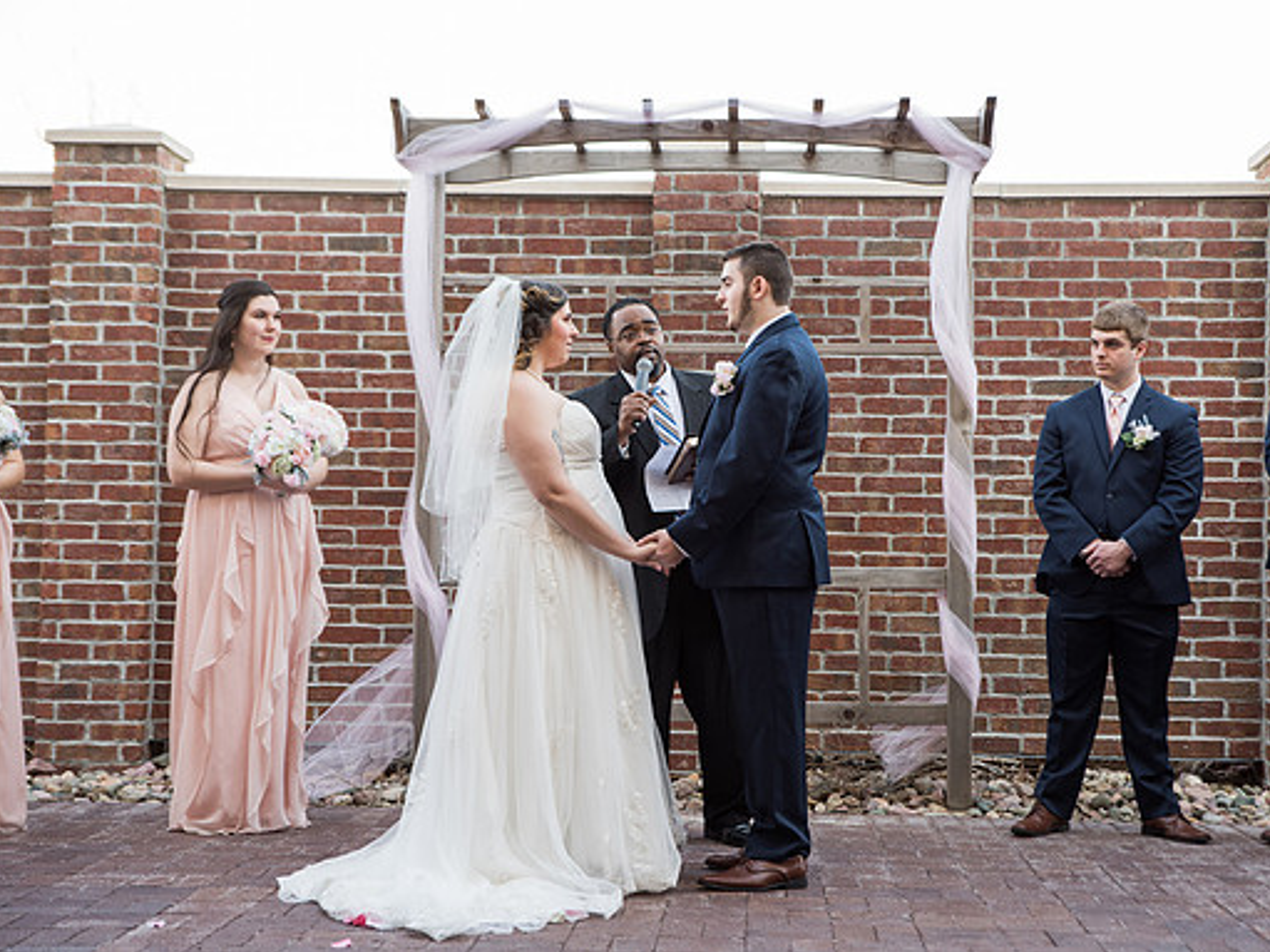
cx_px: 674
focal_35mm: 60
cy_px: 474
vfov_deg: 24.4
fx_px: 2201
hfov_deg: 32.2
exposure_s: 1/200
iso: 250
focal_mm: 55
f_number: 3.5
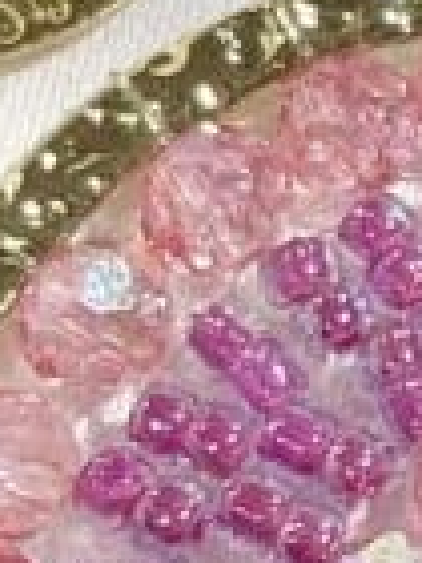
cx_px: 1081
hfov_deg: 3.8
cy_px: 462
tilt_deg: -68.3
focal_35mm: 380
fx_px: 6177
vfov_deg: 5.2
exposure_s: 1/163
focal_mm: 5.96
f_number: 1.6
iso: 32
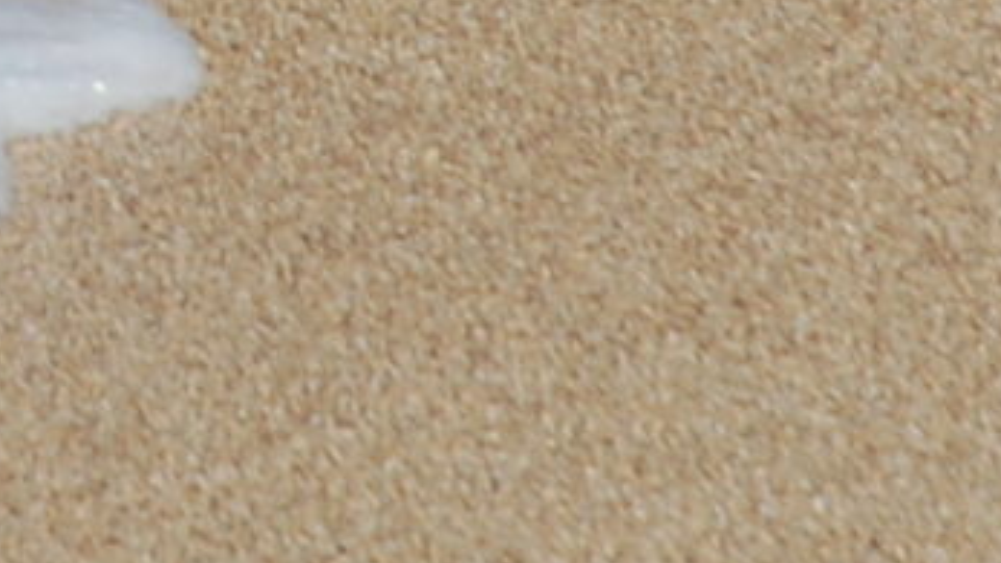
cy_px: -1036
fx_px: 21494
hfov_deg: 2.7
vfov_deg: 1.5
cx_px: -785
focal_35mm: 810
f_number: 7.1
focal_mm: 70
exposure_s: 1/800
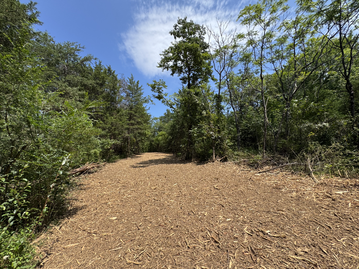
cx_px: 180
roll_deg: +0.0
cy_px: 134
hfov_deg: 102.1
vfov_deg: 85.7
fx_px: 145
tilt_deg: +7.9
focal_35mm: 14
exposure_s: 1/1034
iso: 40
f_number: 2.2
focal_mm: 2.22
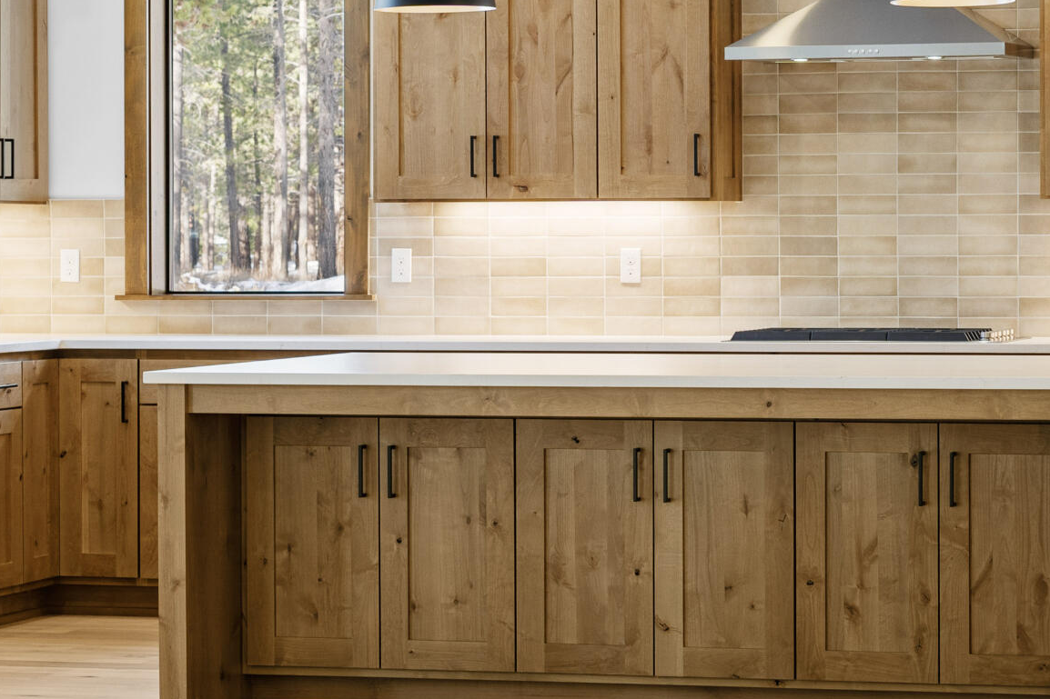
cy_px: 295
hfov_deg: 15.7
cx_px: 735
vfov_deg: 10.5
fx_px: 3791
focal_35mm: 130
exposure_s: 1/6
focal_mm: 50
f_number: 7.1
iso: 100
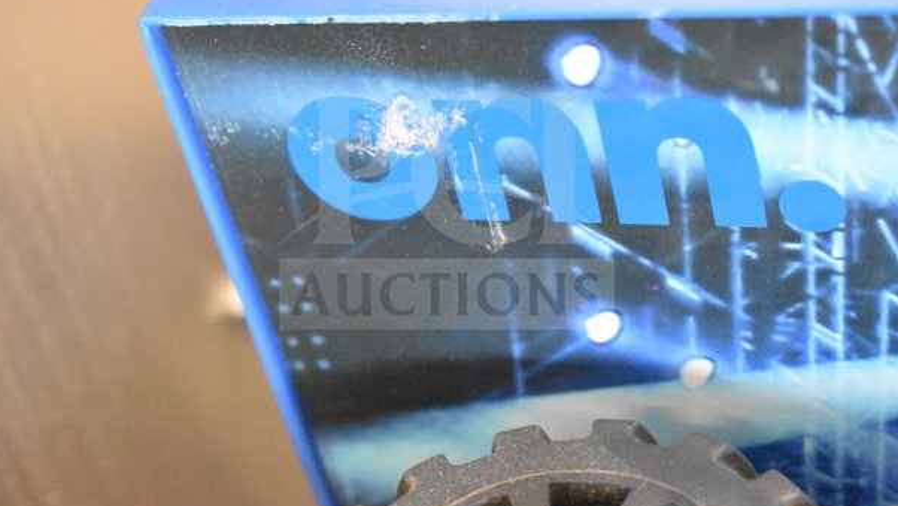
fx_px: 2085
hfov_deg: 24.3
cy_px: 211
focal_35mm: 88
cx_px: 446
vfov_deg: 13.8
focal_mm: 55
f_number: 5.6
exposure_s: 1/100
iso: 12800
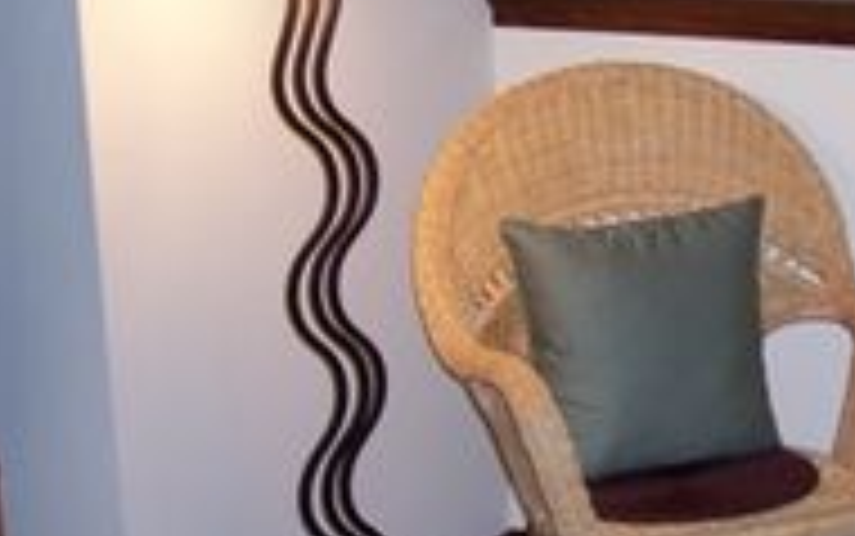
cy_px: 257
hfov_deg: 24.8
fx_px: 1865
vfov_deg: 16.3
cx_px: 819
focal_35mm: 80
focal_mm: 8
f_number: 2.8
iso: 100
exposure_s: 1/60
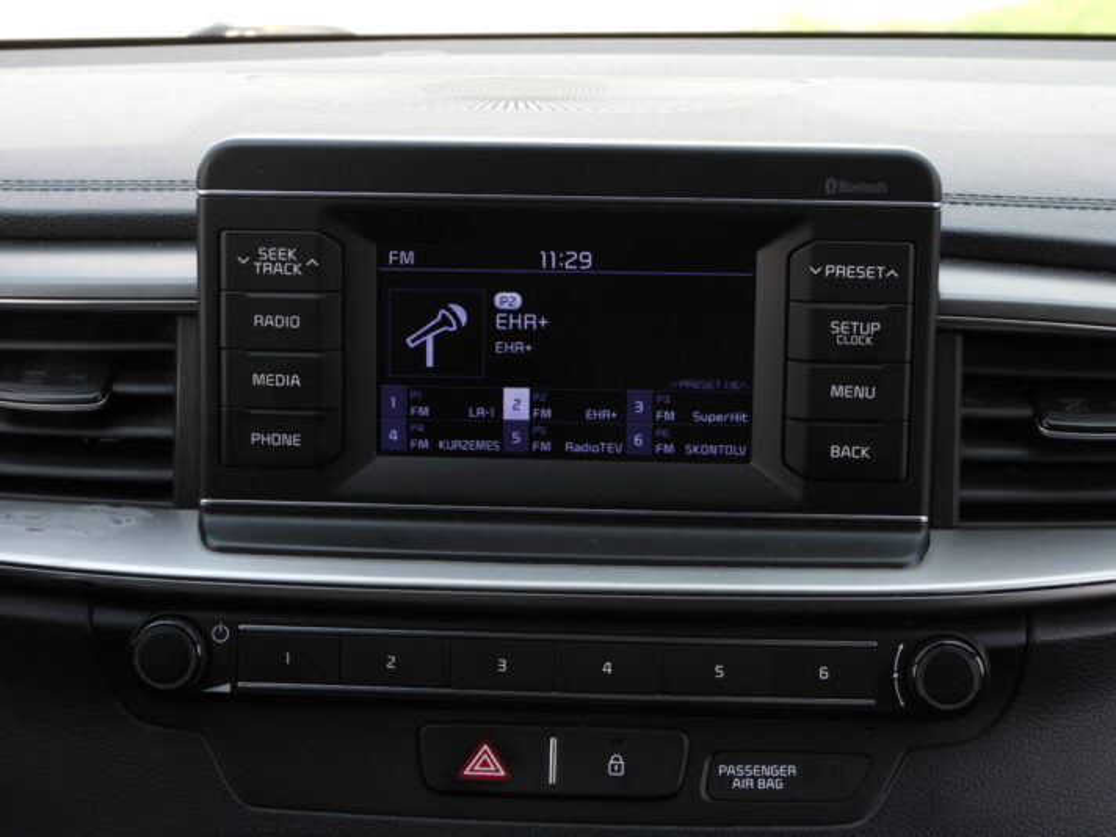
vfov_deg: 22.6
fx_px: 2096
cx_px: 558
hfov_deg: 29.8
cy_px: 418
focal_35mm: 65
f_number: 3.5
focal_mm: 11.7
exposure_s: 1/160
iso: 100
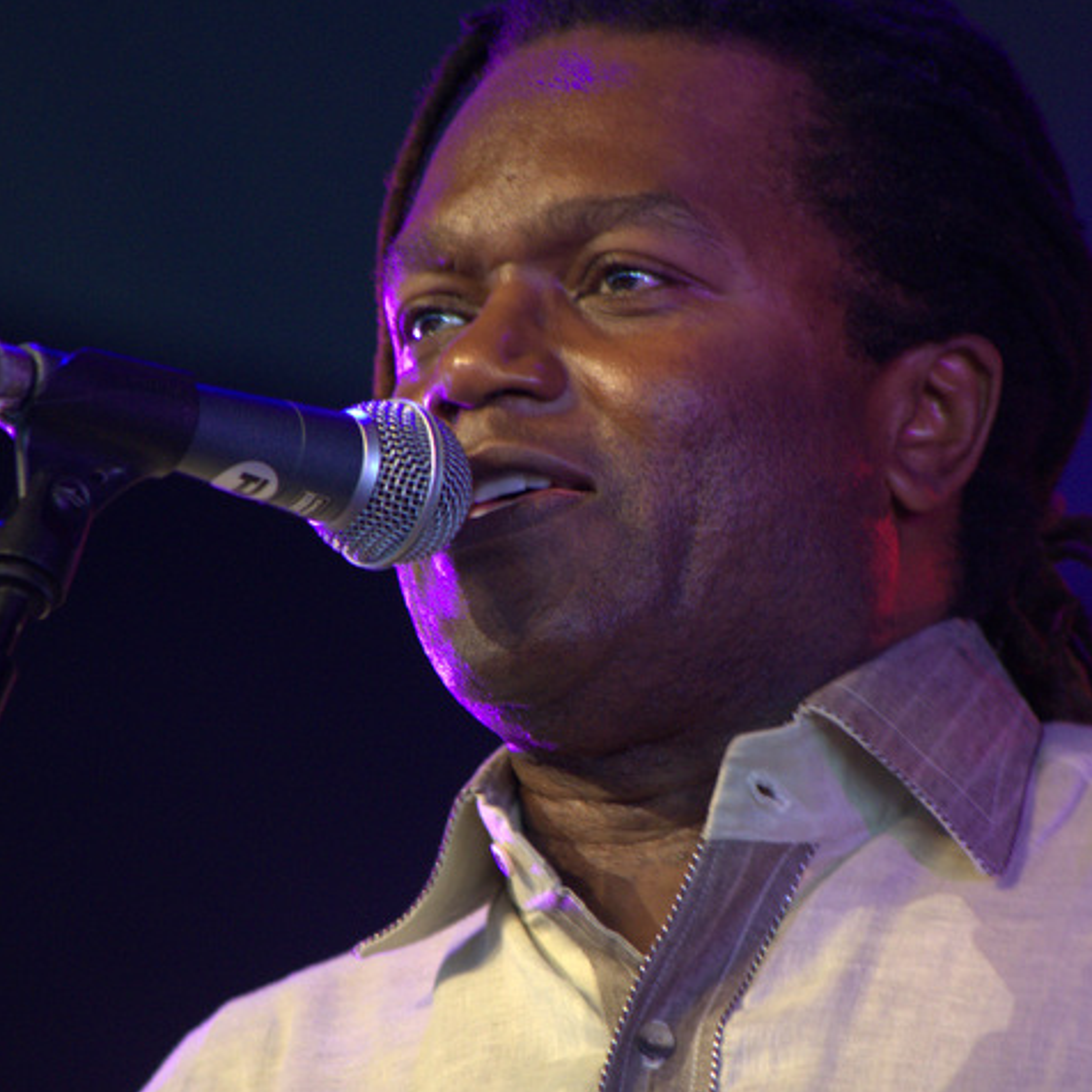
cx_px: 546
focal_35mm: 520
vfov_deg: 3.4
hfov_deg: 3.4
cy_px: 656
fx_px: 18559
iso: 2500
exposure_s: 1/80
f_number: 6.3
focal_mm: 270
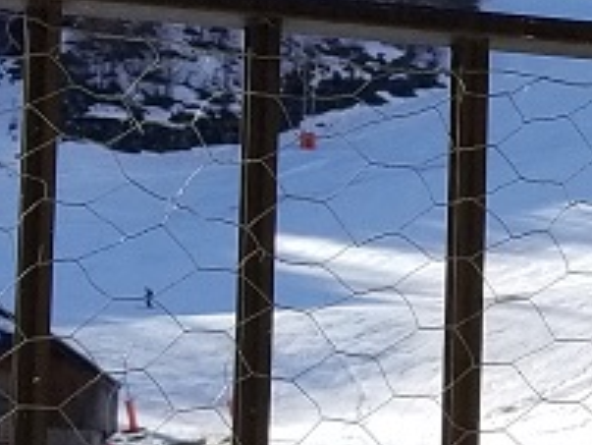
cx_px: 1228
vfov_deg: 7.9
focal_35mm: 186
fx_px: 3183
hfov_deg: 9.8
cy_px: 486
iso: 50
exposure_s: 1/2144
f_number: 1.7
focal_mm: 4.25
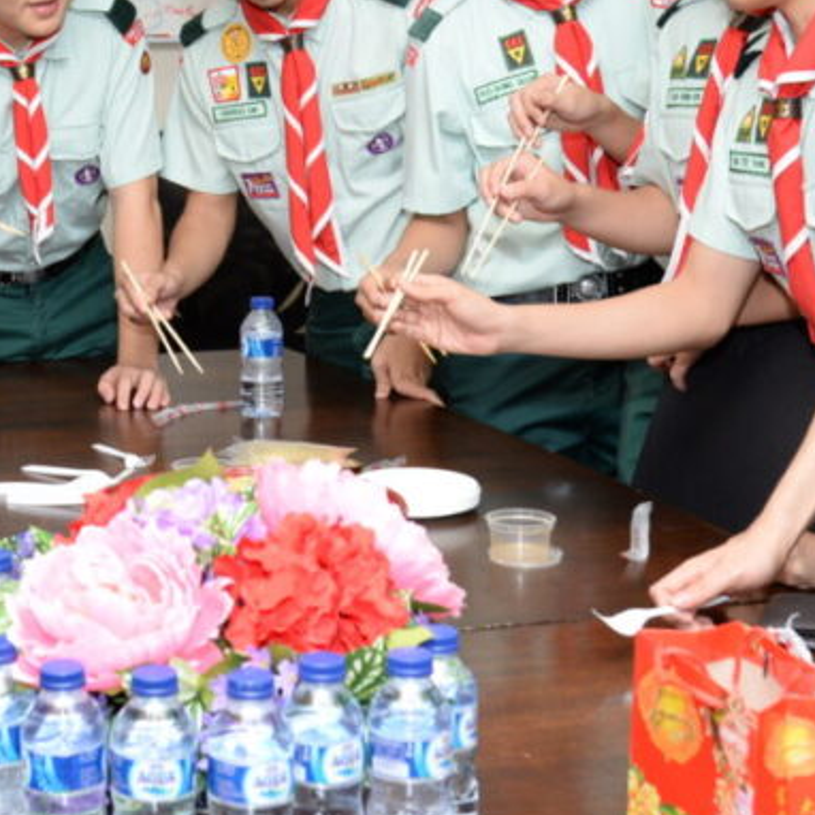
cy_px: 166
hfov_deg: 20.5
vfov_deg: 20.4
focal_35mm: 84
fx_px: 2238
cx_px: 213
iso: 800
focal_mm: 32
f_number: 5.6
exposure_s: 1/100
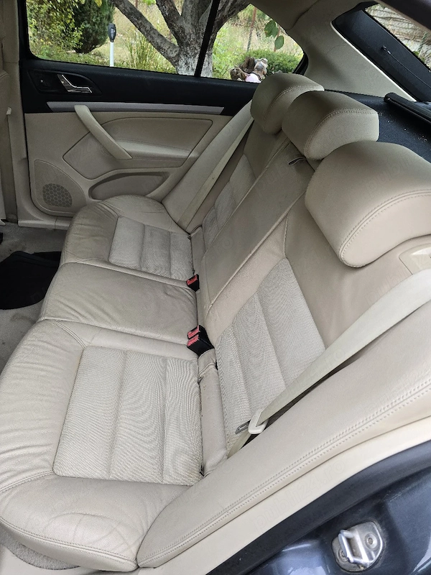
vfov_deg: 73.9
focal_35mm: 23
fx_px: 382
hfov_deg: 58.9
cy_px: 288
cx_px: 216
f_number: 1.7
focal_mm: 6.3
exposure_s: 1/182
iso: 100
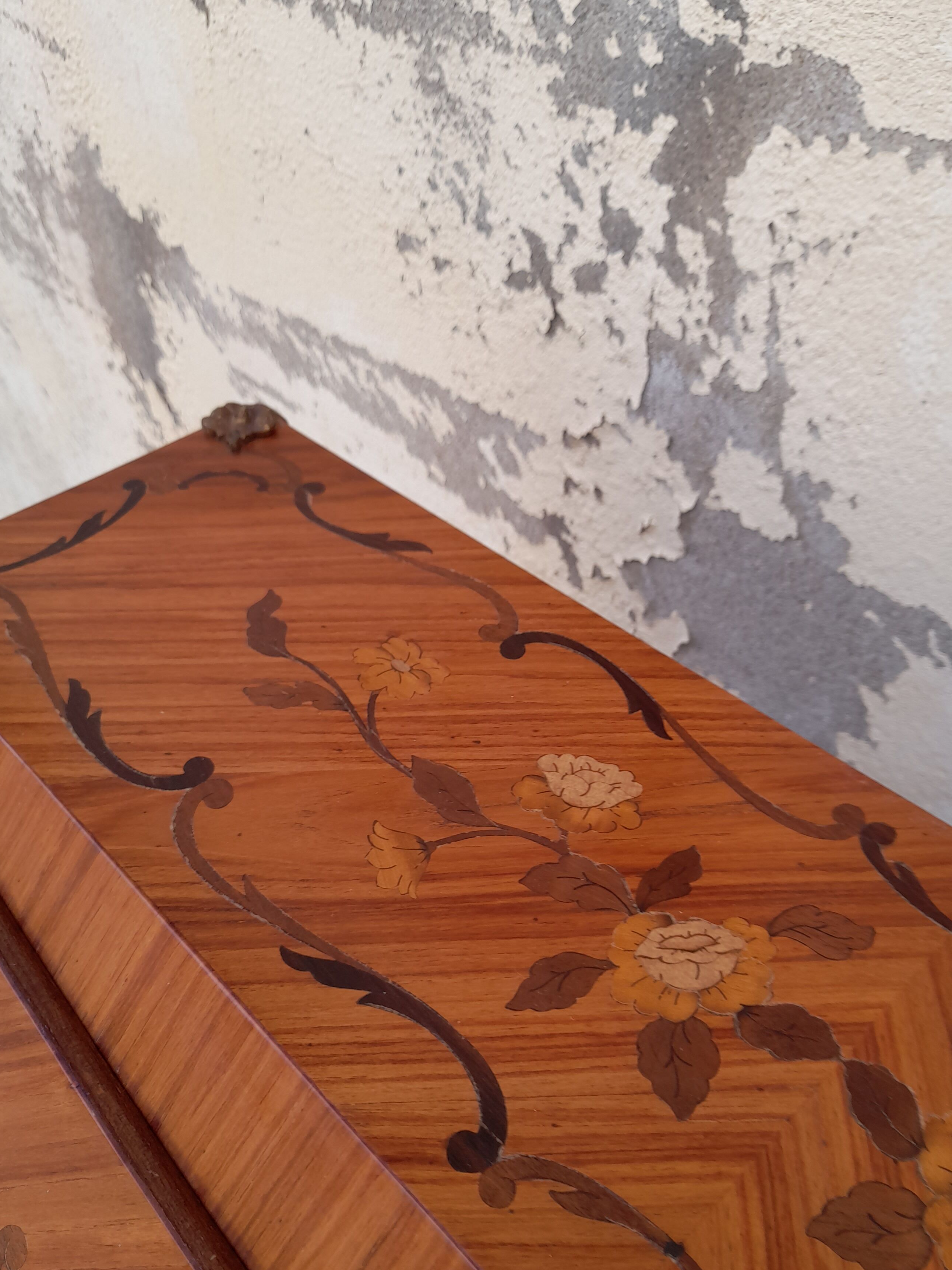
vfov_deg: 61.4
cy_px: 718
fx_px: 1063
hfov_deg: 48.1
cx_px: 538
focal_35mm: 29
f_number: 2
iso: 25
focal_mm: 4.6
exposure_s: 1/100
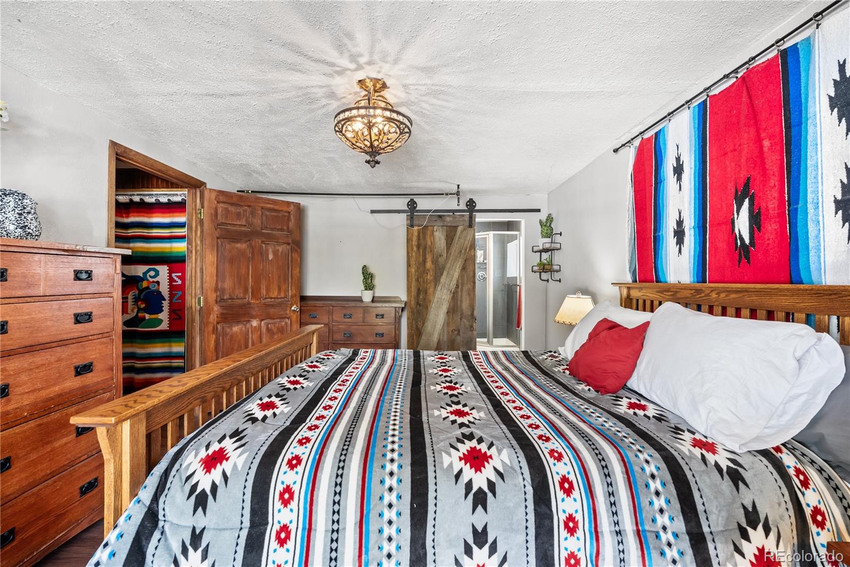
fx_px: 378
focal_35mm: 16
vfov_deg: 73.8
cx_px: 425
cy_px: 284
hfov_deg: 96.7
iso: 200
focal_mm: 16
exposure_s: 1.3
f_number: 8
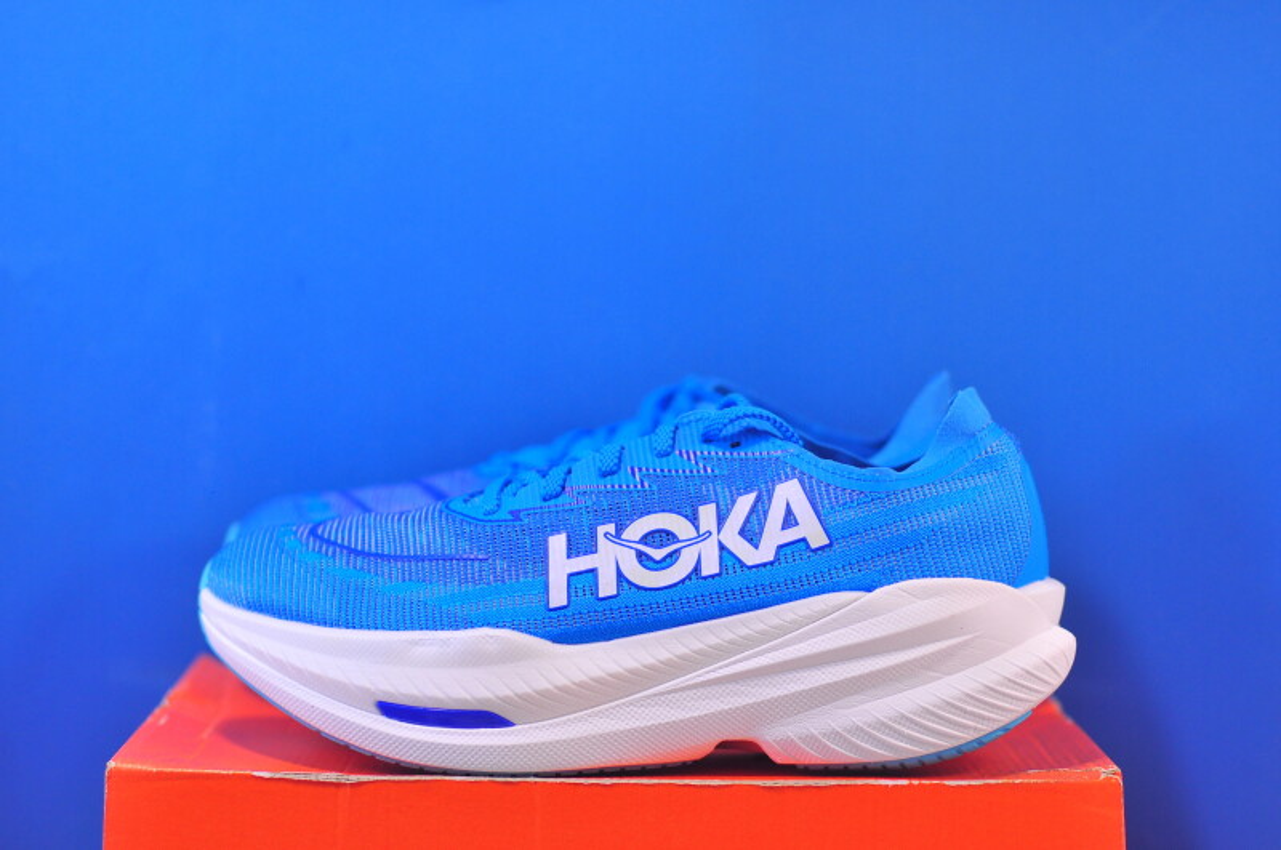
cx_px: 640
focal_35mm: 75
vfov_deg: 18.1
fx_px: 2665
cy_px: 425
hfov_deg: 27.0
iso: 250
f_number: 2.2
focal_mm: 50
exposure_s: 1/320
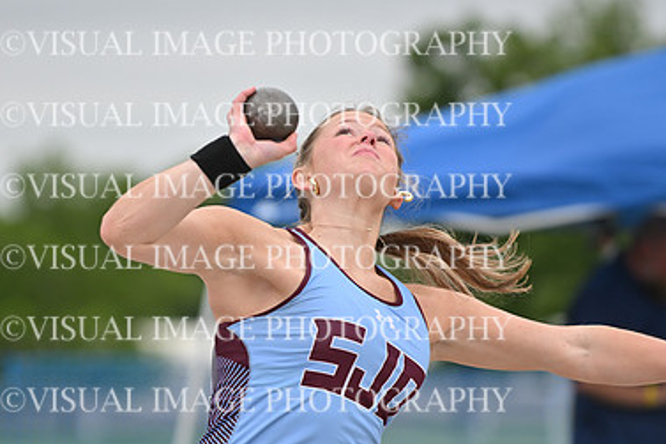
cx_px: 256
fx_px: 5695
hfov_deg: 6.7
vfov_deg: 4.5
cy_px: 293
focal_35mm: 308
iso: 400
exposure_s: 1/2000
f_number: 3.5
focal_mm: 200
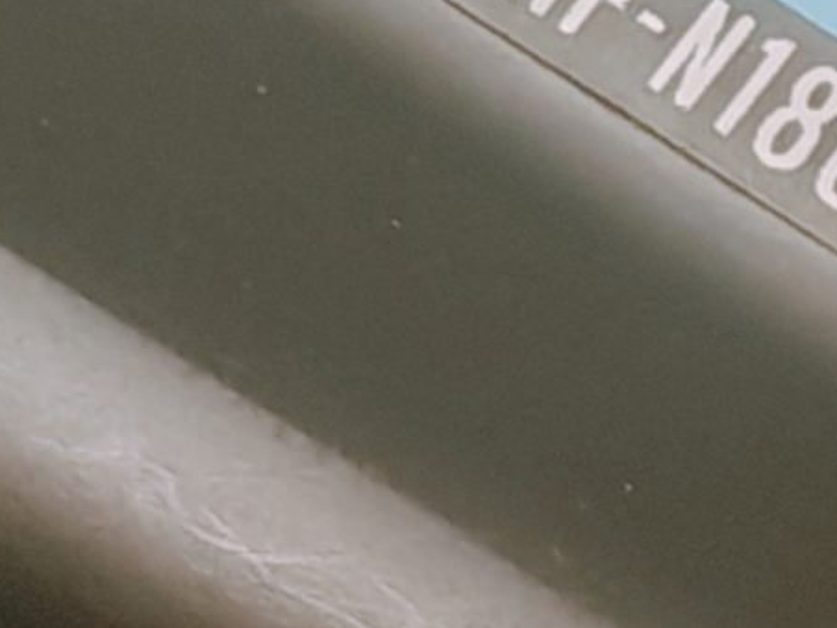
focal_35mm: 153
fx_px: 3699
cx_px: 717
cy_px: 22
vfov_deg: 9.6
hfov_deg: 12.8
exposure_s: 1/50
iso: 160
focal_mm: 1.82
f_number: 2
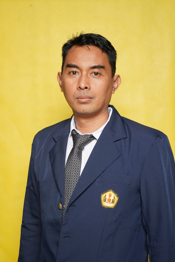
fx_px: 510
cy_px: 131
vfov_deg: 28.8
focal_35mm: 70
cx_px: 88
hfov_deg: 19.5
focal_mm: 70
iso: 250
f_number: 6.3
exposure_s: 1/250
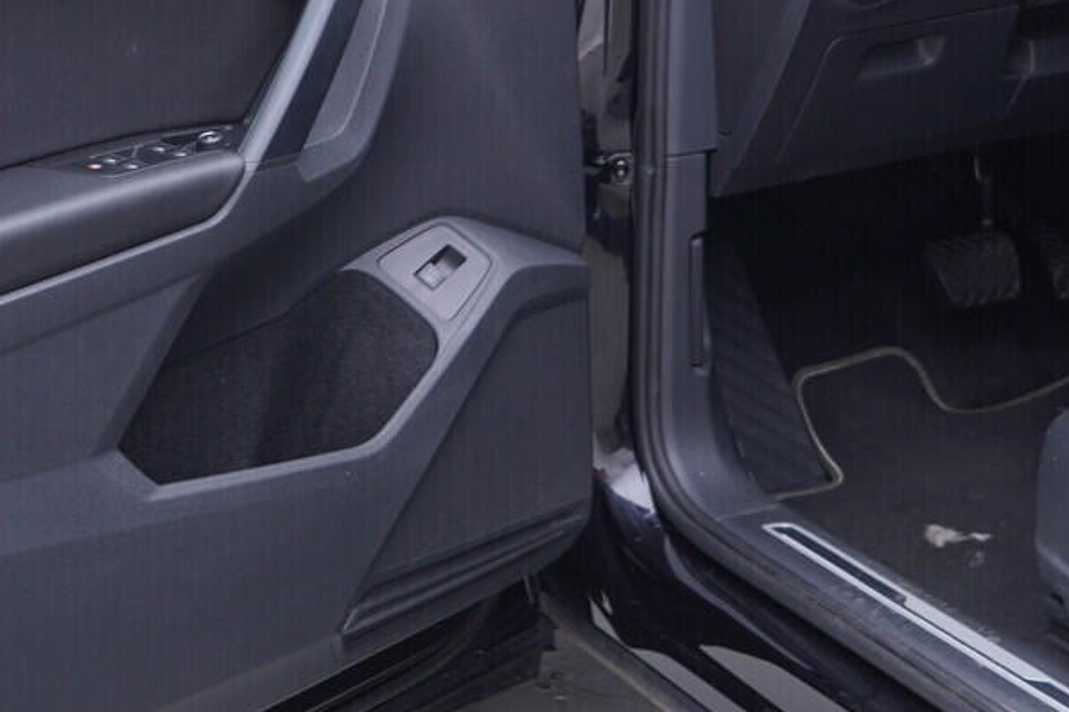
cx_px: 502
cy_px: -59
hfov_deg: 23.4
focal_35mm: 87
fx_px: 2583
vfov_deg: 15.3
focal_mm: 24
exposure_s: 1/50
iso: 125
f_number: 3.2
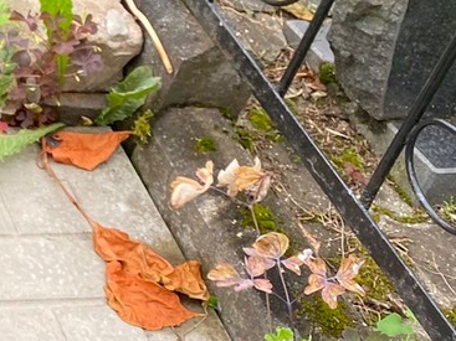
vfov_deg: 14.1
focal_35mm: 102
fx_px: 1343
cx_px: -365
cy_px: -69
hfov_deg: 16.2
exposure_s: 1/122
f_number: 1.8
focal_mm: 4.25
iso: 64
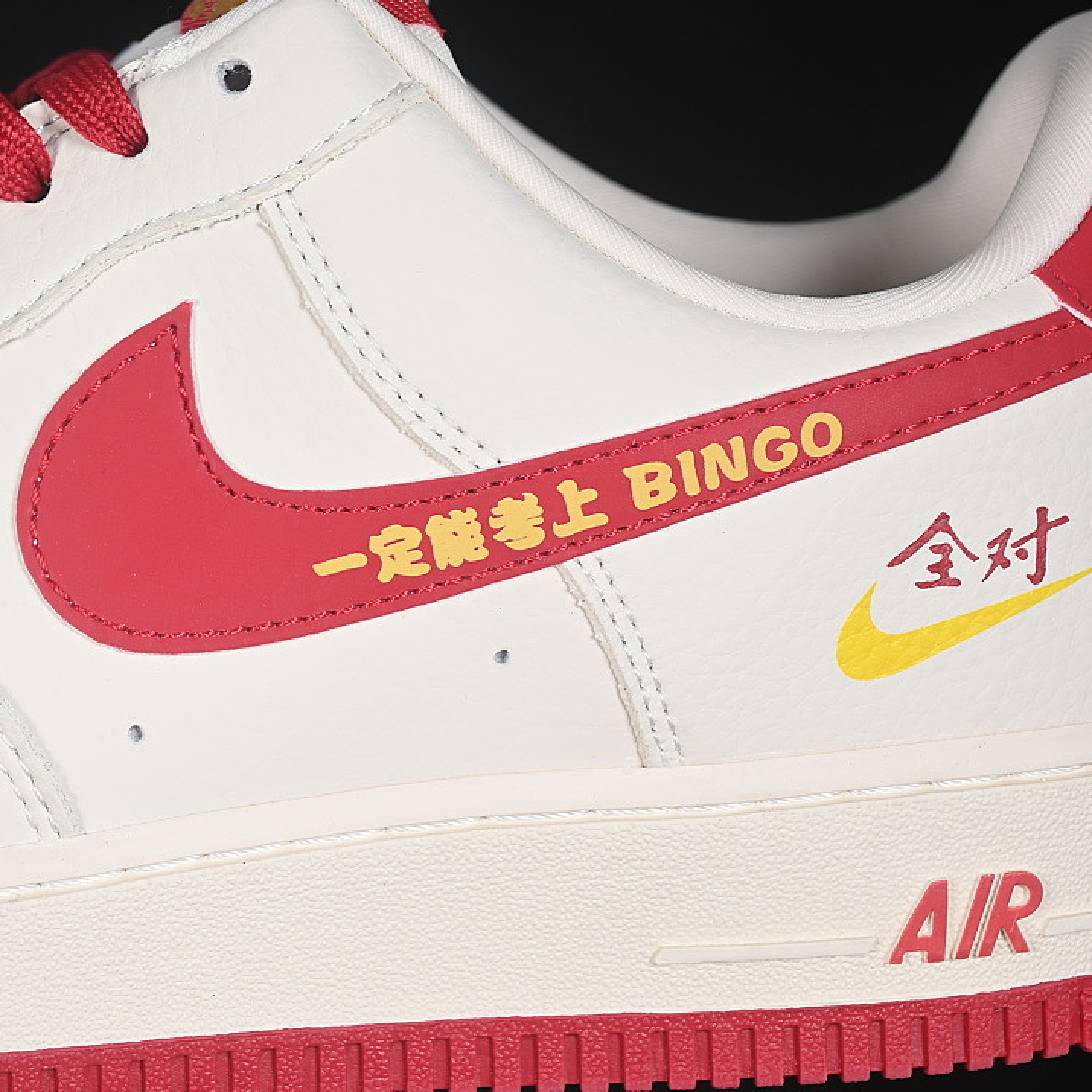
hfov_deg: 18.1
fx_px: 3426
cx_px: 350
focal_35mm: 96
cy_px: 545
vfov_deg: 18.1
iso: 160
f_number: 7.1
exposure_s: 1/80
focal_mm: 50
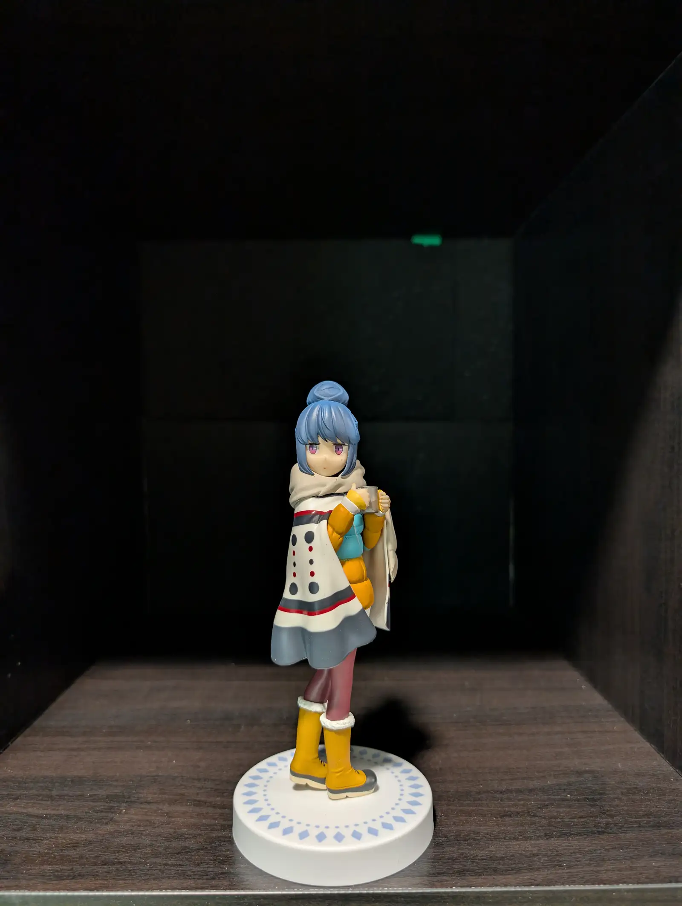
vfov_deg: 71.5
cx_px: 341
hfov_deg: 56.9
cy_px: 453
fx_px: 629
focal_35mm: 24
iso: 41
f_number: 1.68
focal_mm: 6.9
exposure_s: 1/17.1
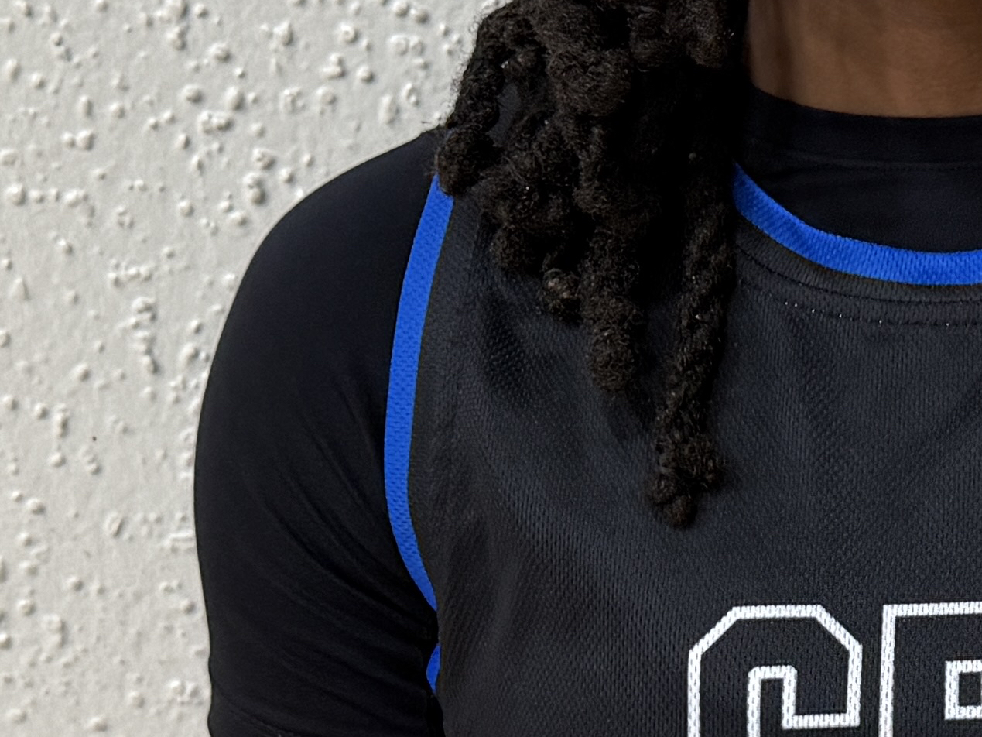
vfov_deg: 13.7
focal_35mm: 108
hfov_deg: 17.6
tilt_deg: -10.1
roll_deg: +0.1
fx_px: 3064
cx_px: 1059
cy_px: 359
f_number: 1.78
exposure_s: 1/60
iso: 320
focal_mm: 6.76
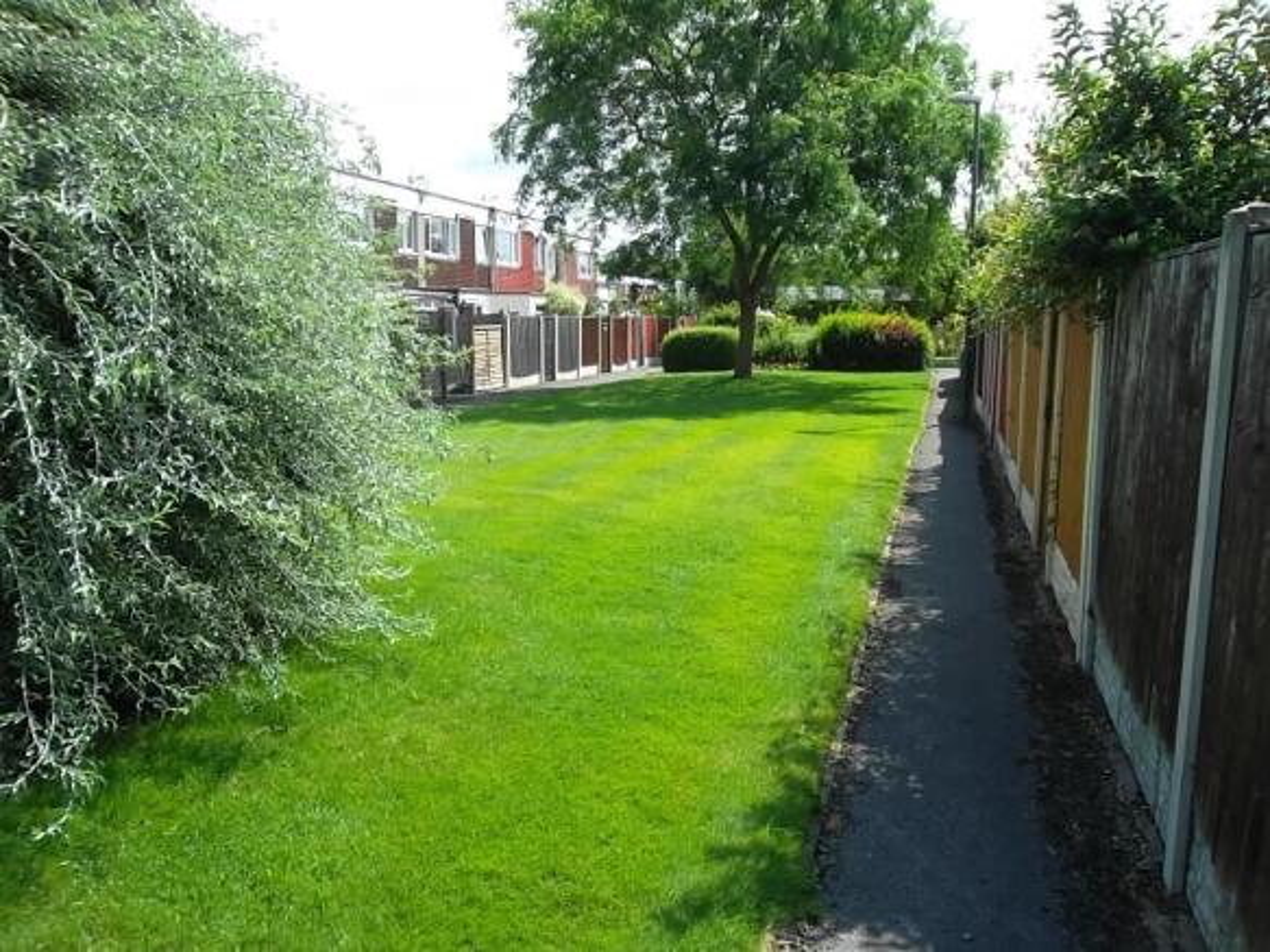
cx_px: 635
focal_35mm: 27
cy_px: 476
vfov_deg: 51.3
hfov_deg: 65.3
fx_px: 990
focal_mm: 4.9
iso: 80
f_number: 3.5
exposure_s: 1/400
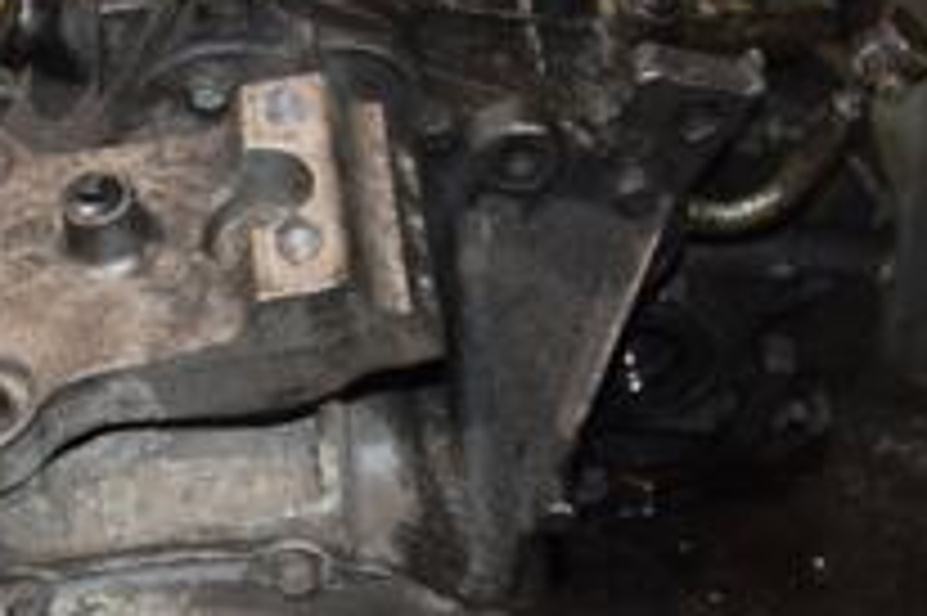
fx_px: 2816
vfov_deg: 12.5
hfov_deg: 18.6
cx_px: 230
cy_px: 193
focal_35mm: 109
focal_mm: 25
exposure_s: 1/60
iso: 800
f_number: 5
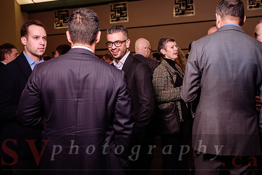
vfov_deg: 31.5
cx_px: 155
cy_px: 72
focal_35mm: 42
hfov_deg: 45.7
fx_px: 309
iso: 800
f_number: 3.5
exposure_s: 1/80
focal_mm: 36
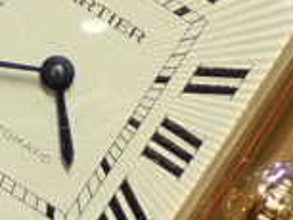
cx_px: -169
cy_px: 199
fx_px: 4727
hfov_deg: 3.5
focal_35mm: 558
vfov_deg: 2.7
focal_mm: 12.73
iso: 200
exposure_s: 1/80
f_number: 3.9
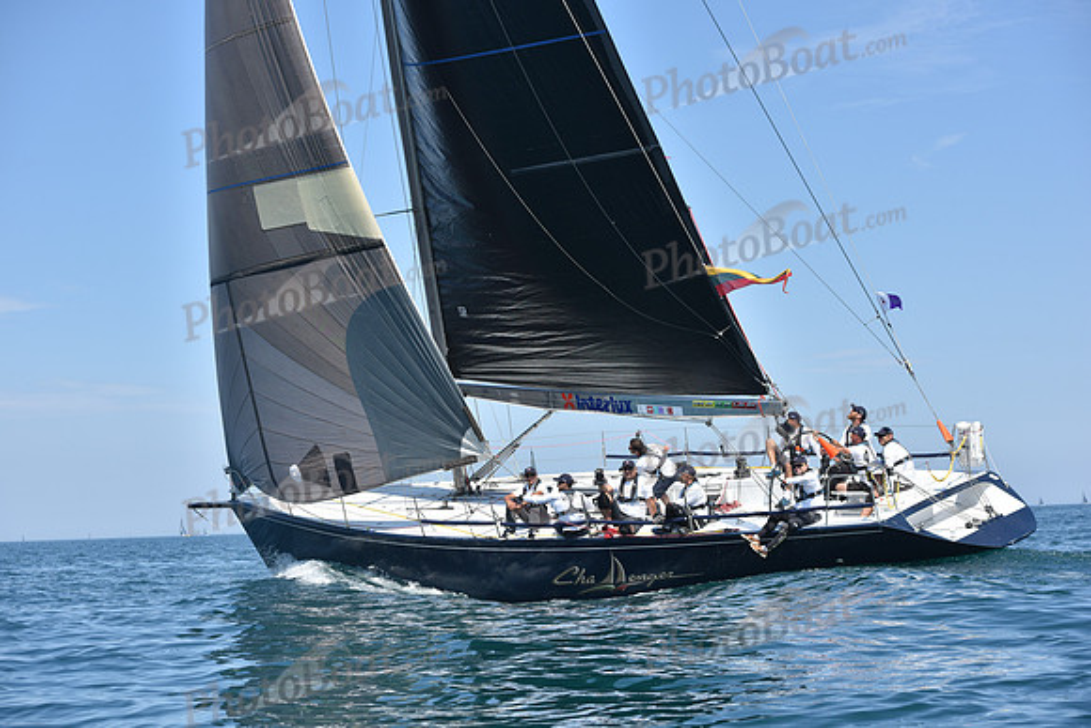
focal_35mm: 70
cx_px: 546
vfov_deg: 19.5
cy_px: 364
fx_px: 2122
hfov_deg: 28.8
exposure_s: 1/1250
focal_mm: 70
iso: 250
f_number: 6.3
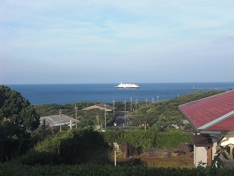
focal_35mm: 66
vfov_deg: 22.3
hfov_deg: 29.4
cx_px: 117
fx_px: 446
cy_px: 88
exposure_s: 1/320
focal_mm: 11.7
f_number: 4.1
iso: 50
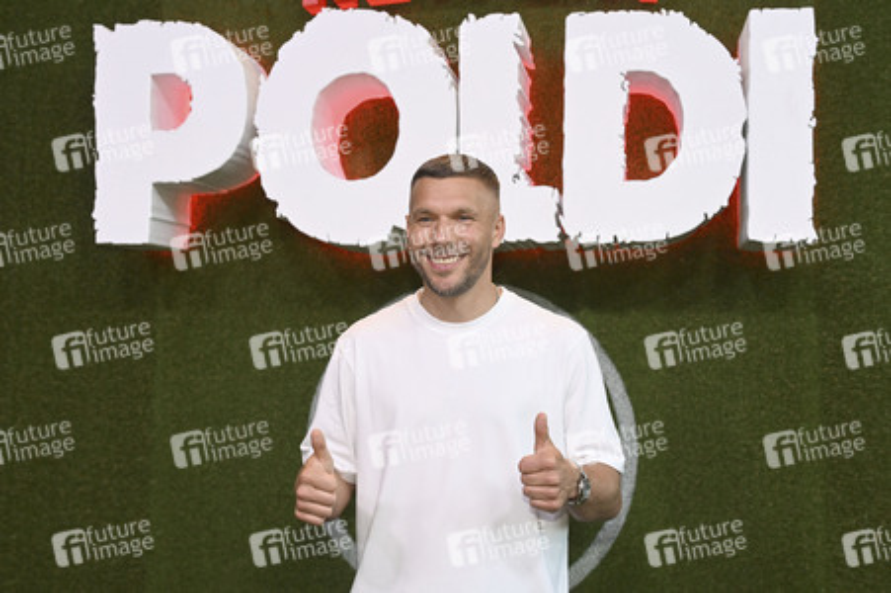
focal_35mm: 50
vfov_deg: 27.0
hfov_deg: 39.6
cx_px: 446
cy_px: 296
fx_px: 1237
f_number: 4
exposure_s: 1/250
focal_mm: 50
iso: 800
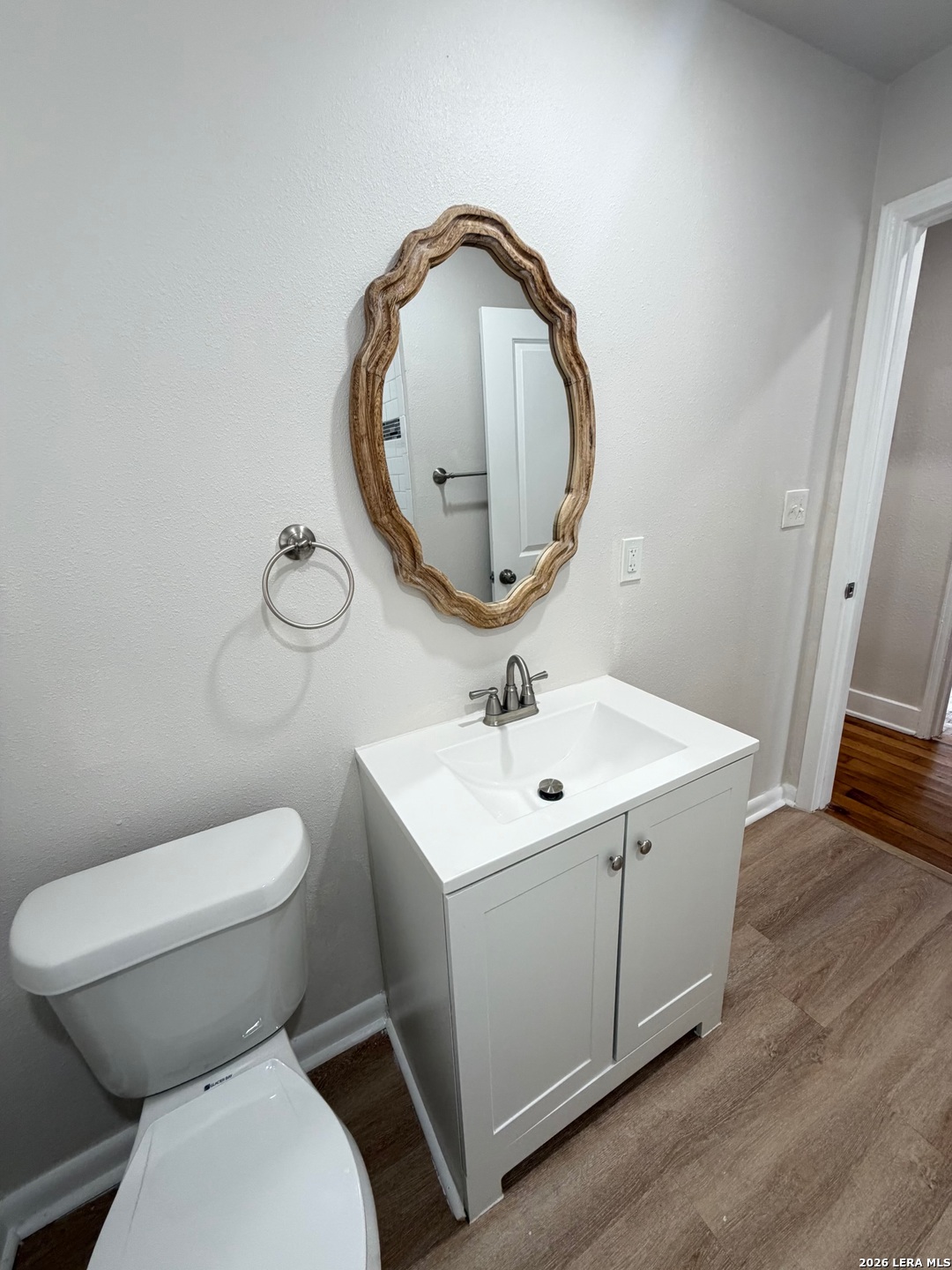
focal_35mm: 14
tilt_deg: -17.5
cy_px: 635
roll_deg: +4.6
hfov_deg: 85.7
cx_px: 476
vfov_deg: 102.1
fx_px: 513
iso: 250
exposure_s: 1/120
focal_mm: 2.22
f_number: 2.2
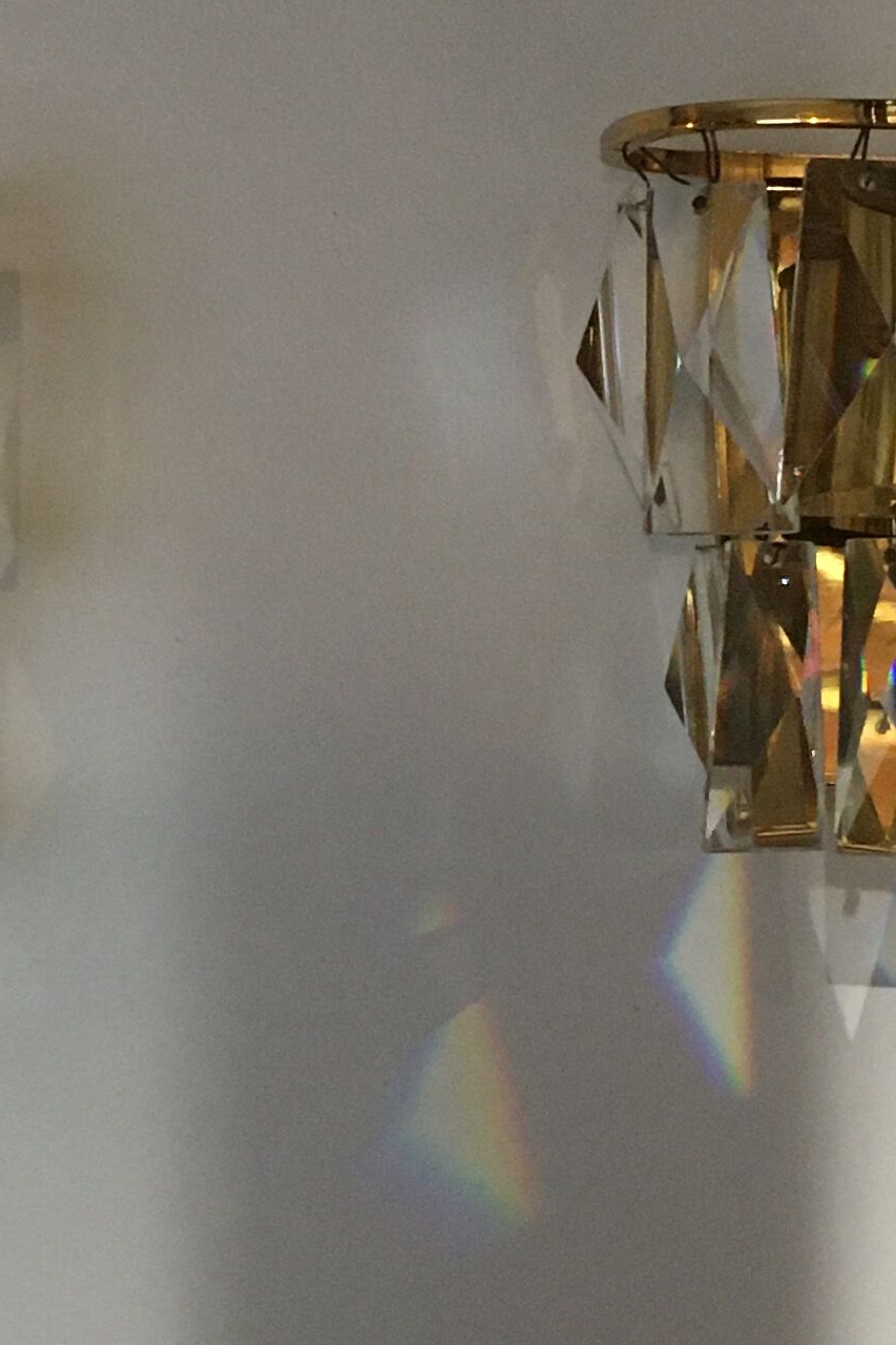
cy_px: 572
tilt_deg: +1.2
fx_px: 3547
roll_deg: +1.1
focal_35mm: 95
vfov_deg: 21.4
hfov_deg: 14.4
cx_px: 374
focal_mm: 4.15
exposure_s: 1/25
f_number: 2.2
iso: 200
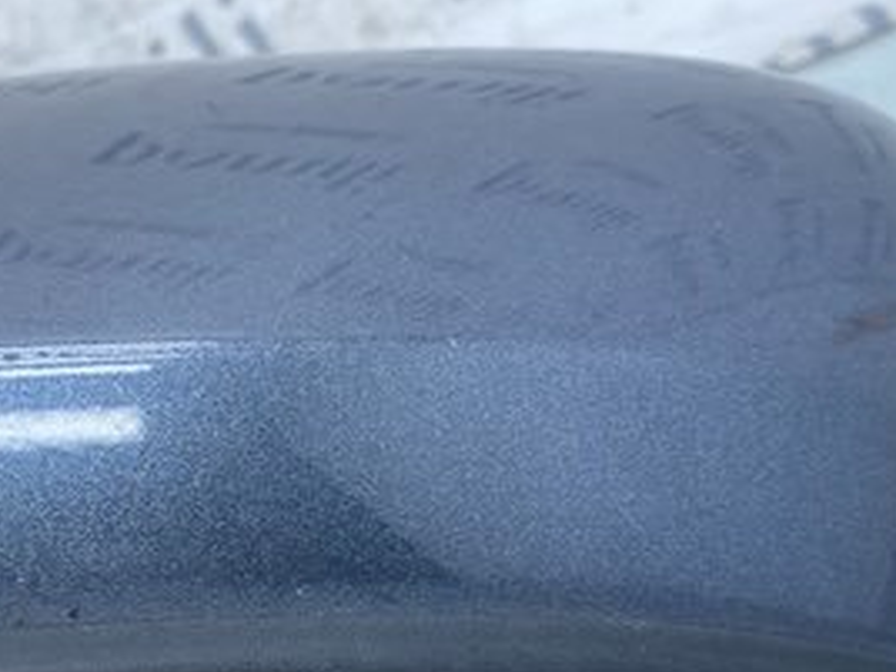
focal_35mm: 62
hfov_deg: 30.5
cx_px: 191
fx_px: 1605
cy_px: 635
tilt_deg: -30.5
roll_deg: +33.4
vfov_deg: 22.9
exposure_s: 1/266
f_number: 1.8
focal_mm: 4.25
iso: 32
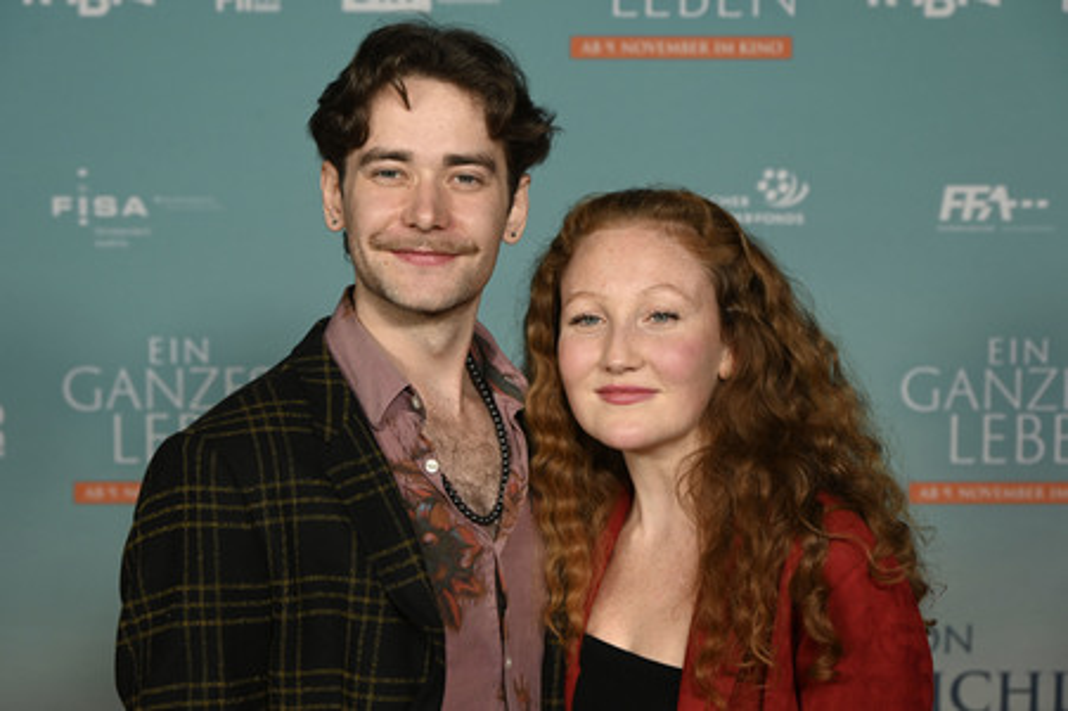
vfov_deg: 16.0
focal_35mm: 85
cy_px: 356
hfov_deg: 23.9
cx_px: 534
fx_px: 2520
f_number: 6.3
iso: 1000
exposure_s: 1/200
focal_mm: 85
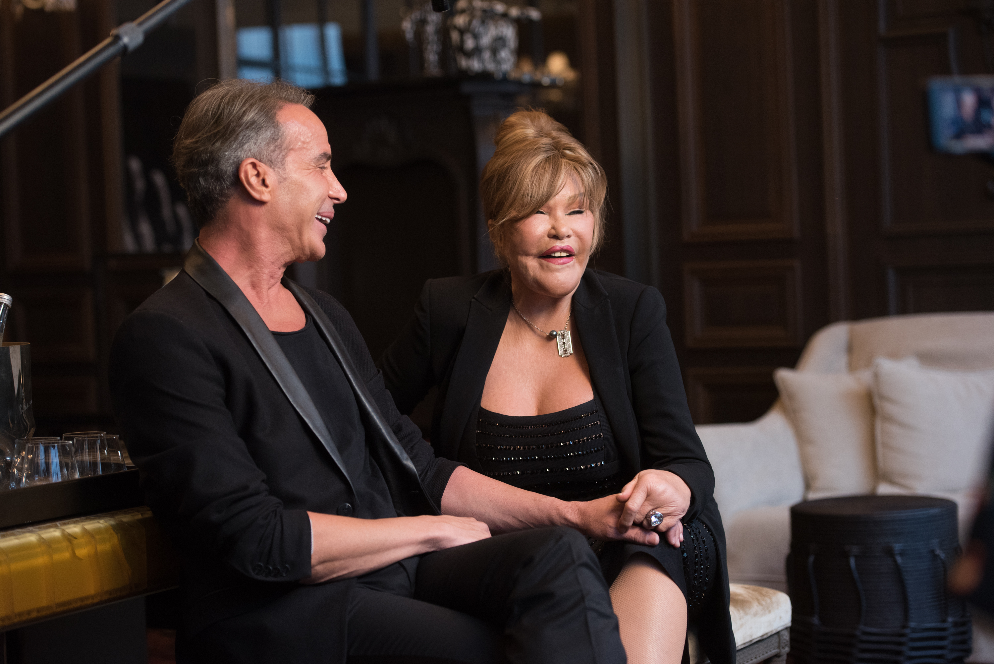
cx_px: 497
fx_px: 2265
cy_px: 332
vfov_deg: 16.7
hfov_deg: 24.8
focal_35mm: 82
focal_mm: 82
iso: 1600
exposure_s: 1/250
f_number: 3.5
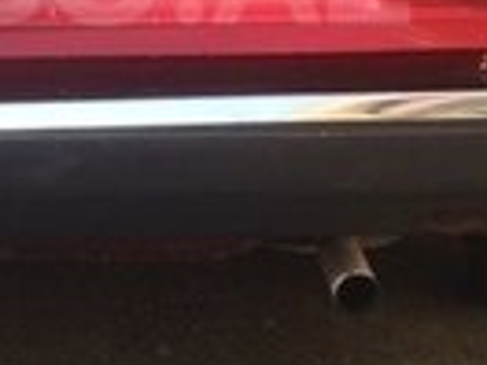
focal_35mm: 145
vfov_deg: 10.1
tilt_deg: -6.4
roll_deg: +0.3
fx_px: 2040
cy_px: -31
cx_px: 33
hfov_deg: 13.5
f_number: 2.2
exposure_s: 1/414
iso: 32
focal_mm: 4.15
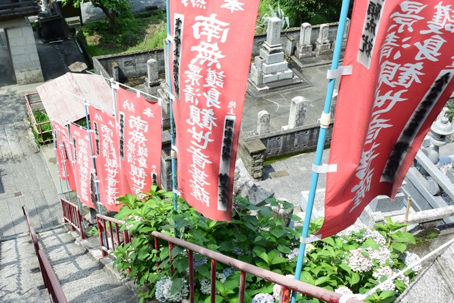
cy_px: 202
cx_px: 190
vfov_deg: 29.0
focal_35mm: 46
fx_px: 580
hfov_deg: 42.6
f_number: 5.6
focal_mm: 11.4
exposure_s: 1/320
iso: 160
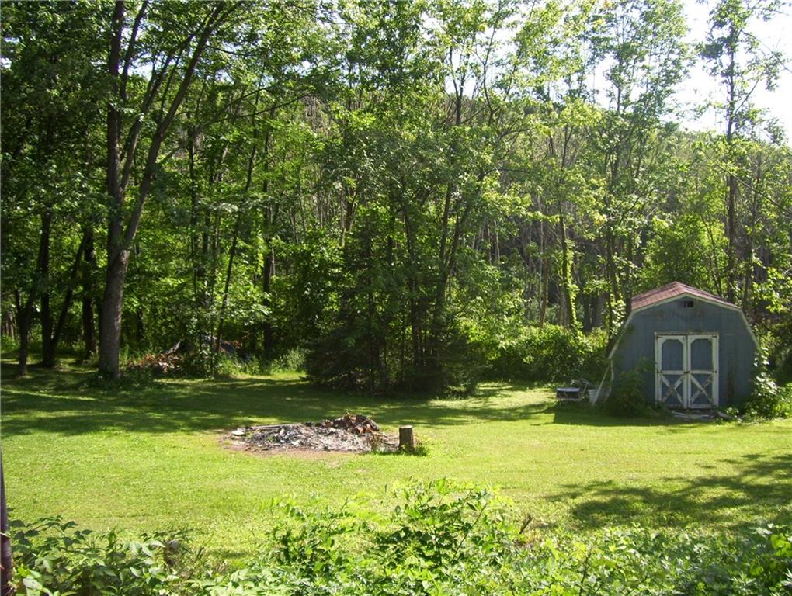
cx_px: 396
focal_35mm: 36
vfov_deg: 39.7
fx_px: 825
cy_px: 298
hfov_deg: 51.3
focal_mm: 6
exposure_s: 1/320
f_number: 2.7
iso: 80
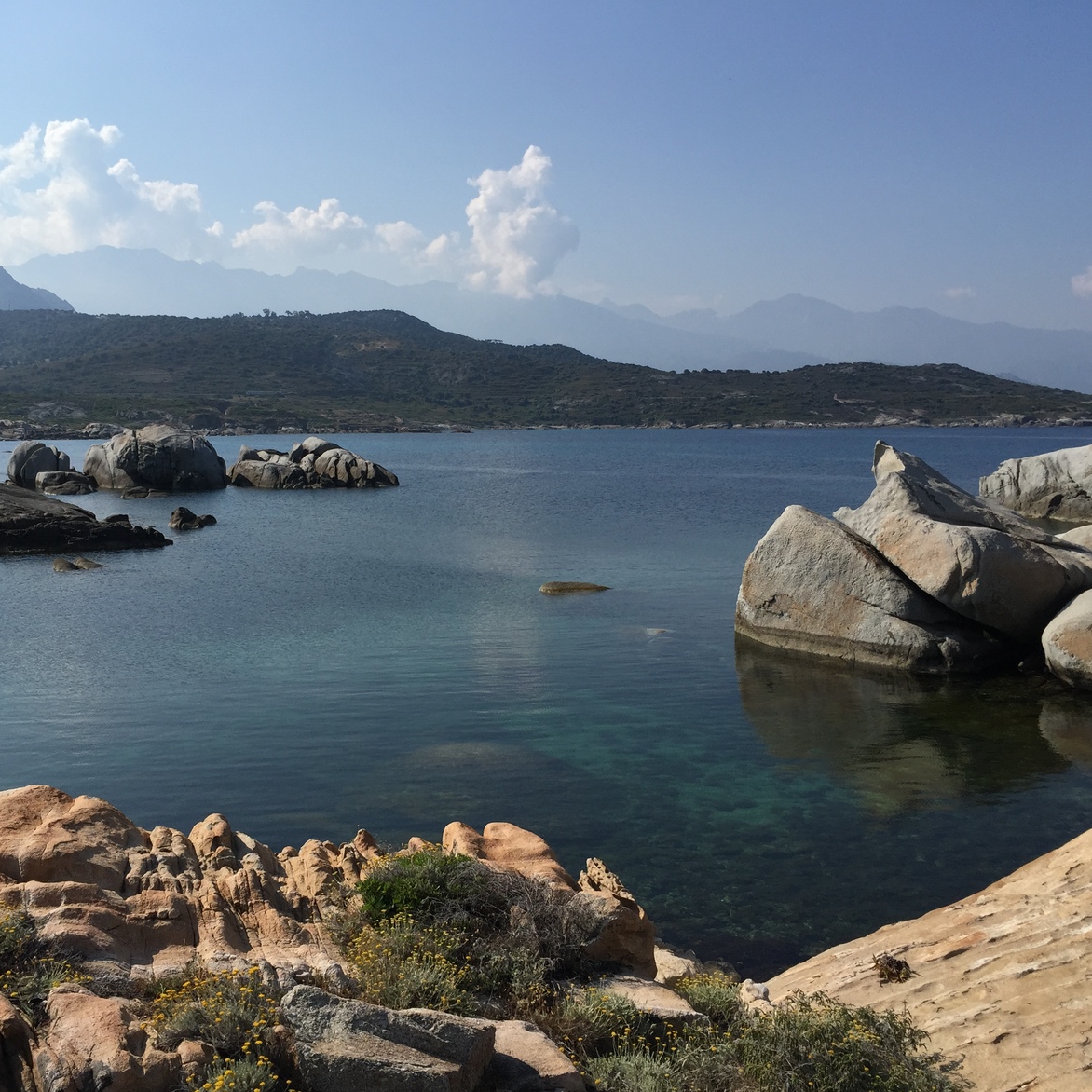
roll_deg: -1.1
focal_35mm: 35
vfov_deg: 47.2
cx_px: 433
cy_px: 545
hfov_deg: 46.9
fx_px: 1249
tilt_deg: -4.9
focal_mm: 4.15
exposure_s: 1/3300
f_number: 2.2
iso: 32
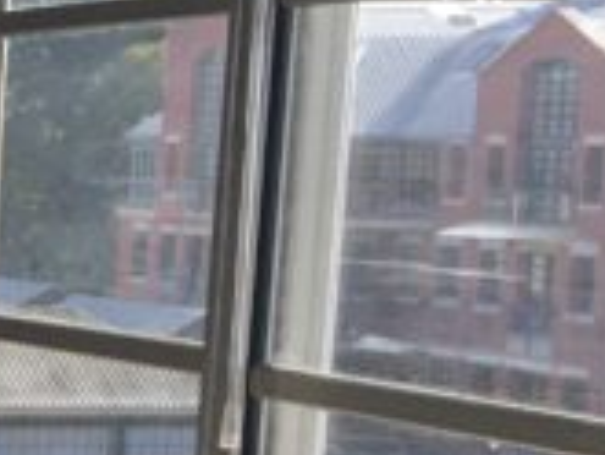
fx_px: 3148
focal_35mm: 180
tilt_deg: -7.7
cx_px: -990
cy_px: 591
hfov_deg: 9.4
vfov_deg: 8.2
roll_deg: -0.2
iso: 25
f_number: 2.2
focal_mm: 4.15
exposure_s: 1/458
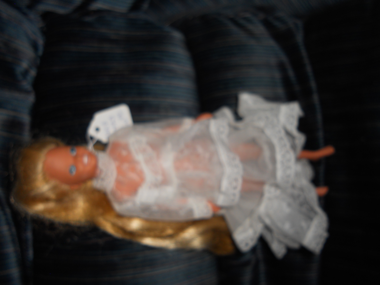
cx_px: 190
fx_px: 351
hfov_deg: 56.8
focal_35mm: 32
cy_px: 142
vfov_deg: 44.2
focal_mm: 5.8
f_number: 8.8
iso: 80
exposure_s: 1/25
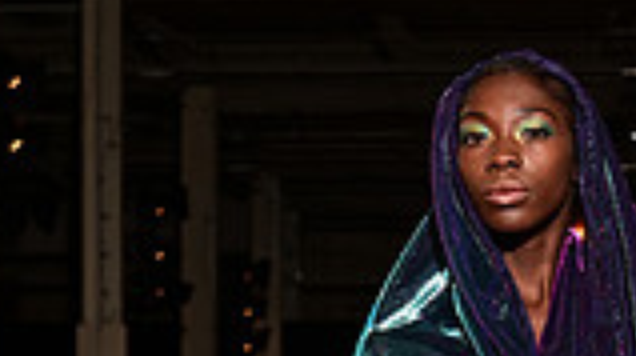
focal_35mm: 231
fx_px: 3891
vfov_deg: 5.1
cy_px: 880
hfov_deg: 9.3
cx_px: 474
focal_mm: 78
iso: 1000
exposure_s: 1/125
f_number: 9
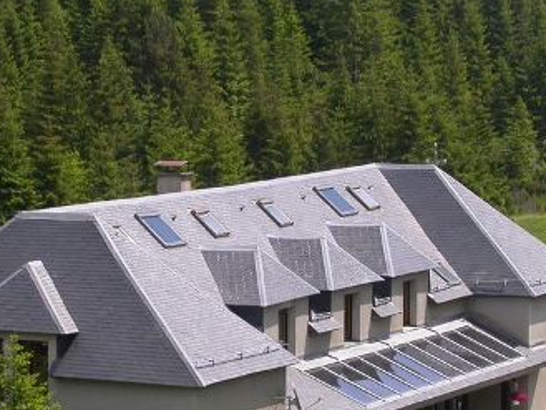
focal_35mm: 177
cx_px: 241
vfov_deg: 8.4
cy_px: 279
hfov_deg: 11.2
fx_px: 2793
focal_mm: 18.9
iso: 100
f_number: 5.4
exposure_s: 1/443
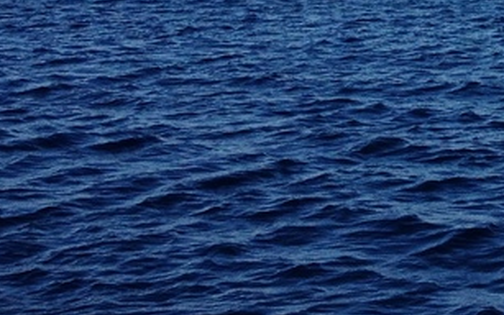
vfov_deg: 8.8
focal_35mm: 145
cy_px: -210
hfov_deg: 13.5
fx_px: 1992
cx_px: 768
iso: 64
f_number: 2.4
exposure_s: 1/1453
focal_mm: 4.28
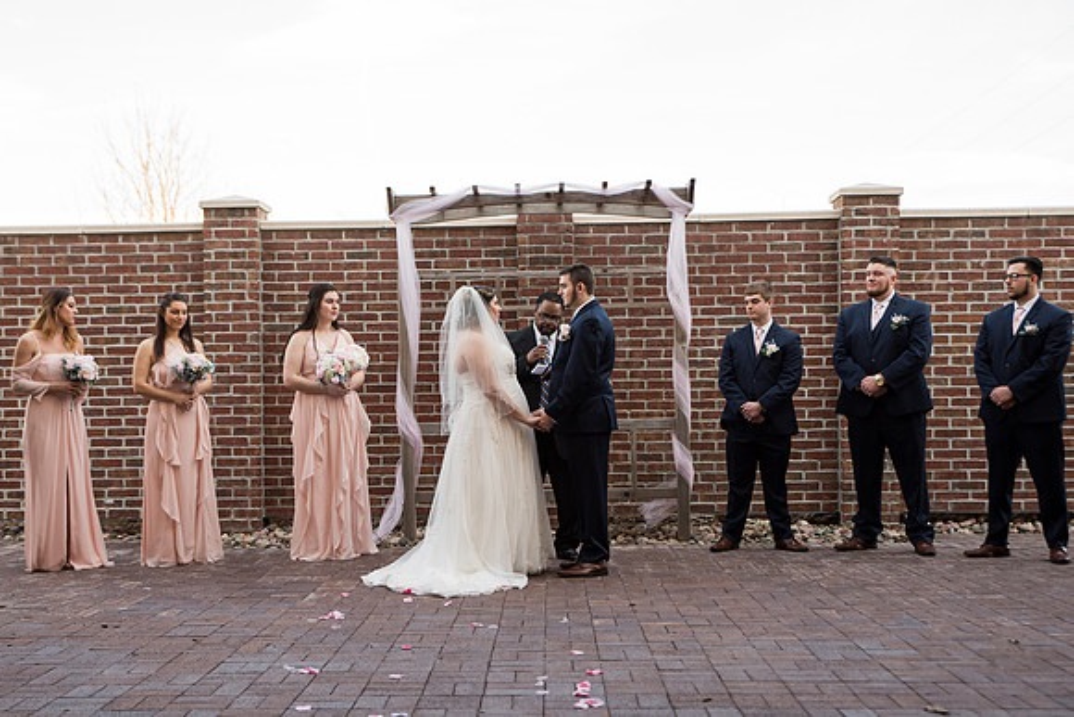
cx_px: 493
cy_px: 420
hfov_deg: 42.0
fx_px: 1398
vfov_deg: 28.7
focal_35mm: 47
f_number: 3.5
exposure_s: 1/200
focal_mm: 40
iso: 125
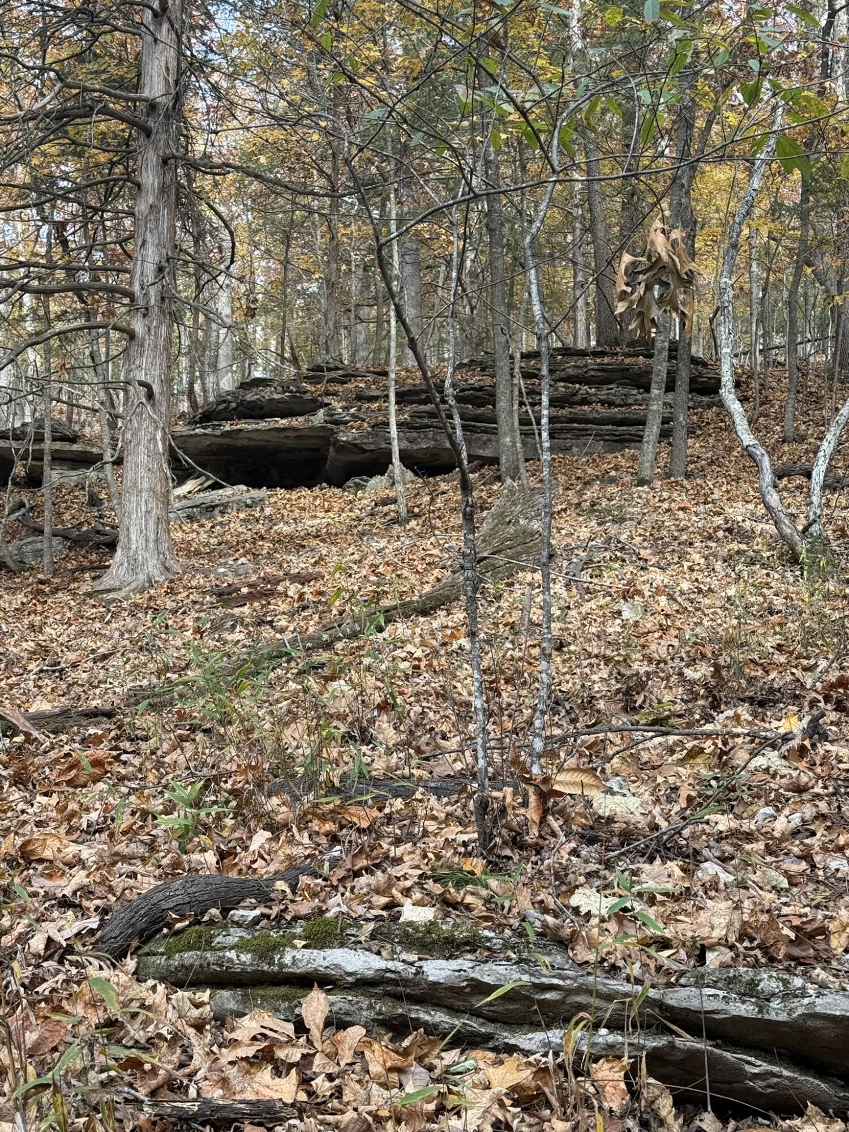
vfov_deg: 39.7
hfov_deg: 30.3
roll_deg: -3.0
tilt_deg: +9.8
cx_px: 424
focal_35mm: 48
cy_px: 566
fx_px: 1570
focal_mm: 6.76
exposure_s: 1/210
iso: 50
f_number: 1.78
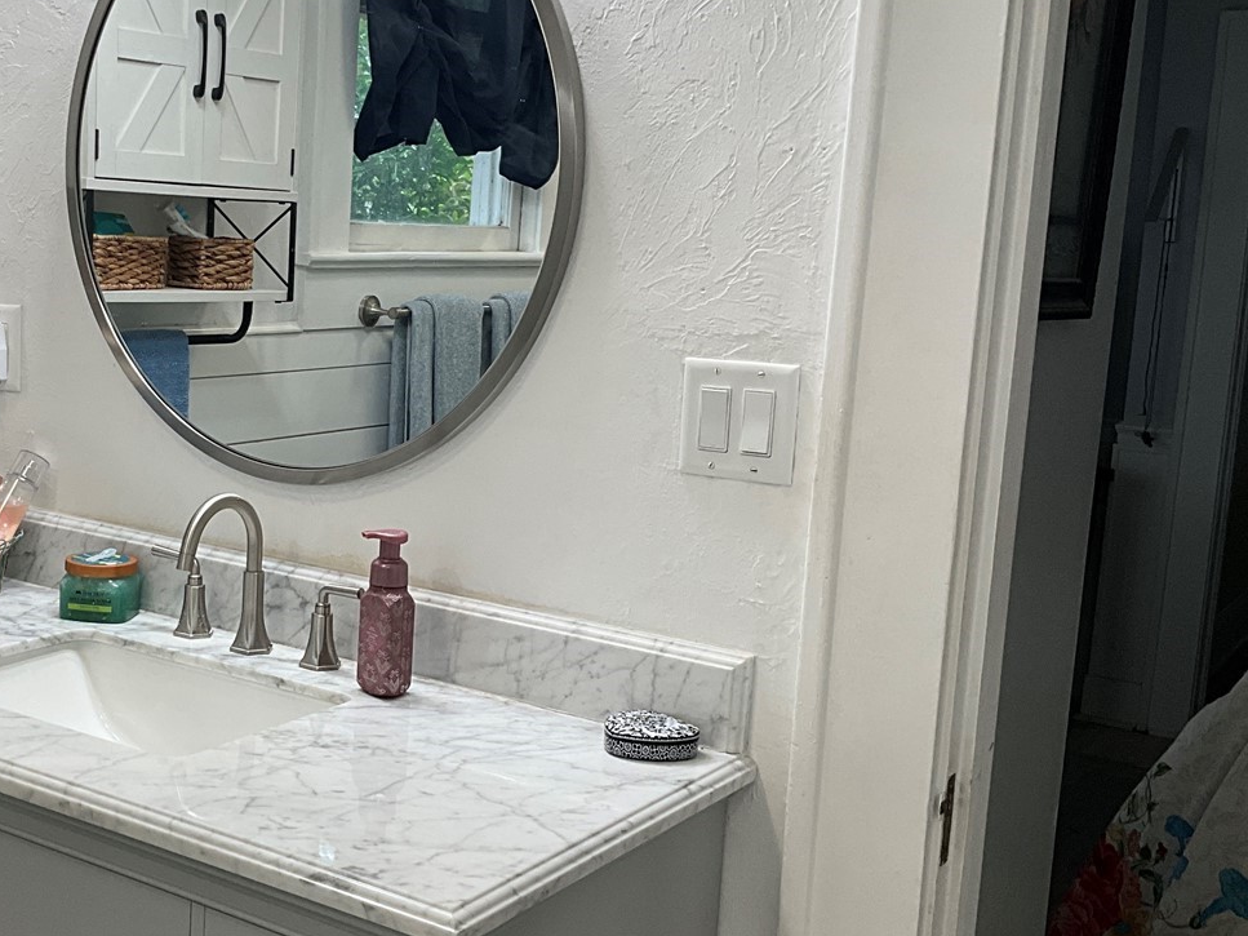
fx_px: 1730
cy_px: 474
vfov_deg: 30.3
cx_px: 339
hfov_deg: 38.8
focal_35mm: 48
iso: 50
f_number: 1.8
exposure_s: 1/120
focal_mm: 3
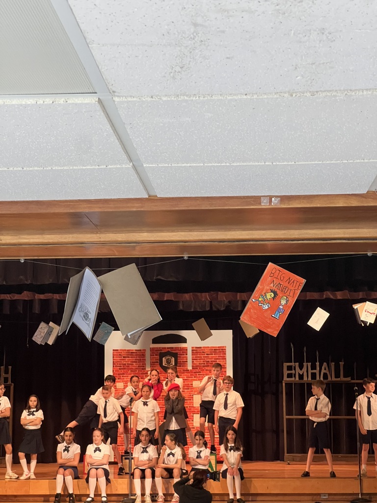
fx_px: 1118
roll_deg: -0.3
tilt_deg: +7.4
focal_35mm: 77
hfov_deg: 19.1
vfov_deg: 25.3
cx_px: 188
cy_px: 252
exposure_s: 1/60
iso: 320
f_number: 2.8
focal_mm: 9
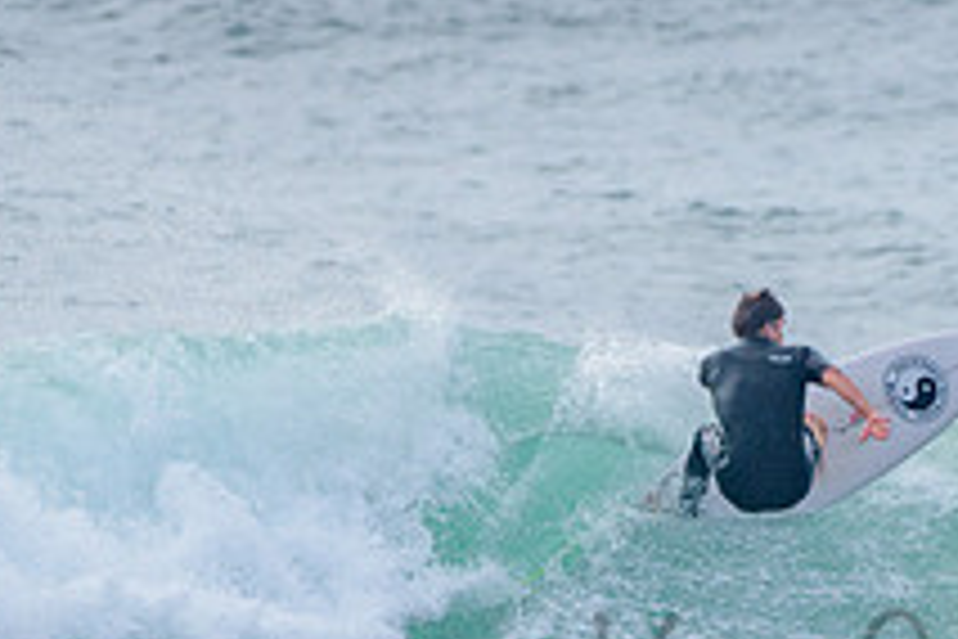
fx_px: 44384
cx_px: 764
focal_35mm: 1668
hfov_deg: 1.2
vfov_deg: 0.8
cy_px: 485
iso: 450
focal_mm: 500
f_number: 5.6
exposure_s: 1/2000
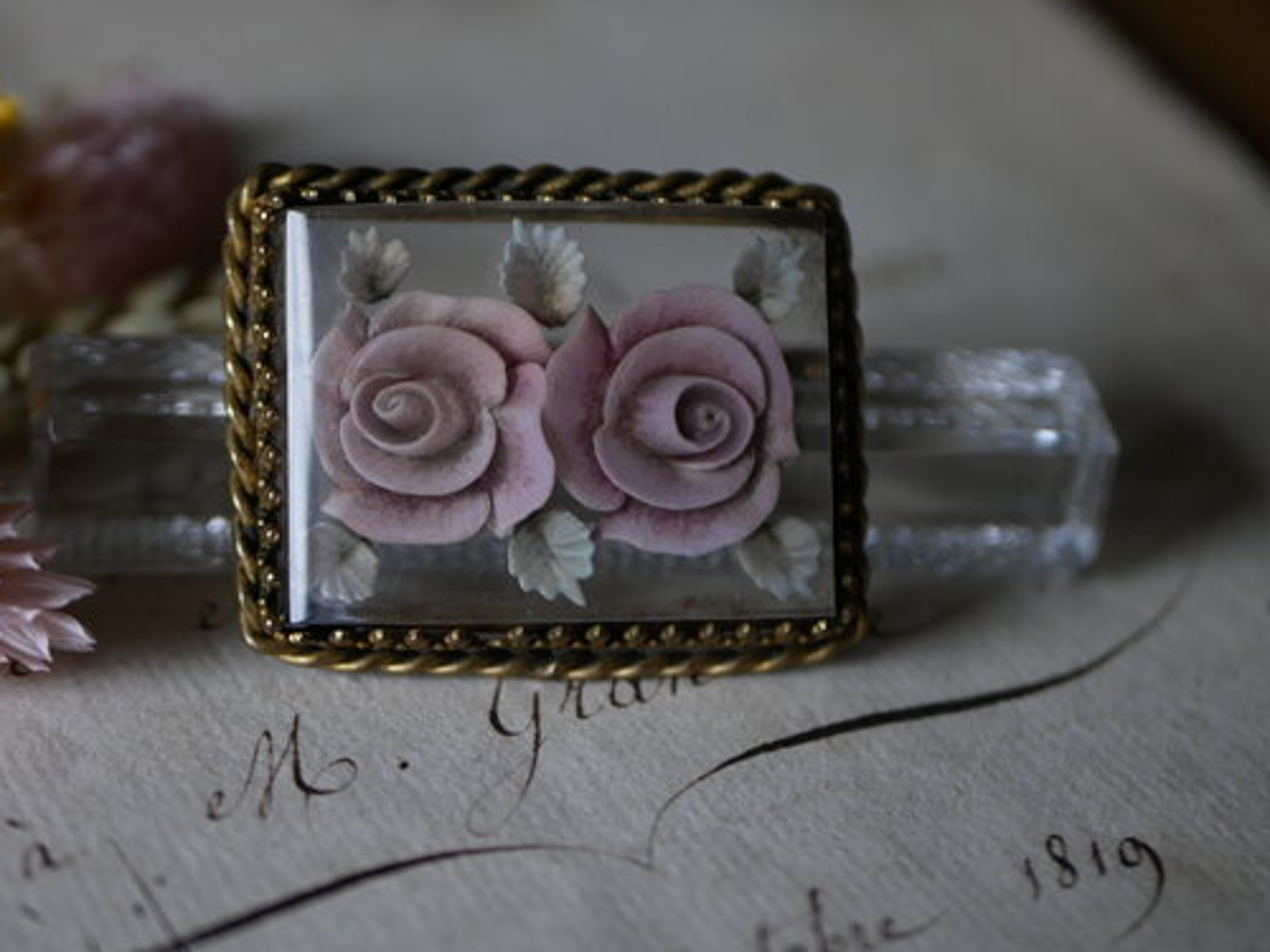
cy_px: 409
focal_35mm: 64
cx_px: 462
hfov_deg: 30.1
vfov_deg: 22.9
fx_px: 2348
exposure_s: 1/160
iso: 200
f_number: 2.2
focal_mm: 25
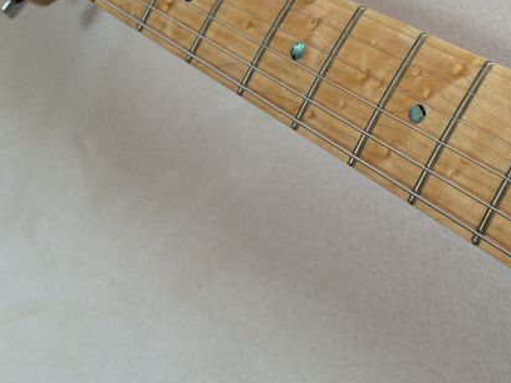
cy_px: 123
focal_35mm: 57
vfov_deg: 25.5
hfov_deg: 33.0
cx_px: 399
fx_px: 841
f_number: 2.2
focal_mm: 4.15
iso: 32
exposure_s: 1/60
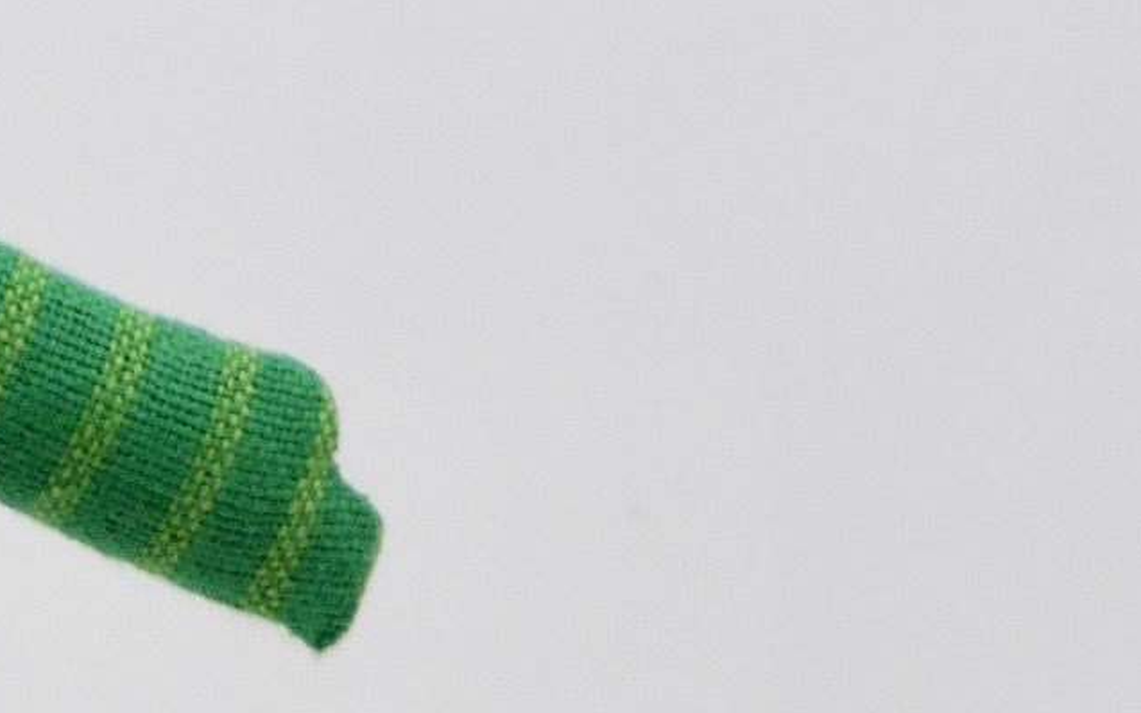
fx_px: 38400
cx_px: -1198
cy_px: 428
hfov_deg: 1.7
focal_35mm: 1235
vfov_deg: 1.1
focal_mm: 100
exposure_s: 1/250
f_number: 5.1
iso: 200
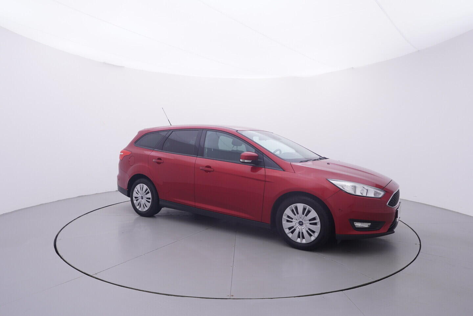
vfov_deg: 56.2
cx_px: 236
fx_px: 296
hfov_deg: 77.3
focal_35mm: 22
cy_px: 158
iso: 200
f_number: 5
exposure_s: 1/80
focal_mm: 15
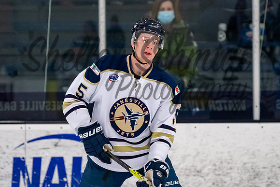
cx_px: 127
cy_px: 47
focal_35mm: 439
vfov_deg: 3.1
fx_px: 3416
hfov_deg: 4.7
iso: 2000
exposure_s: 1/800
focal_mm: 195
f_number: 3.2
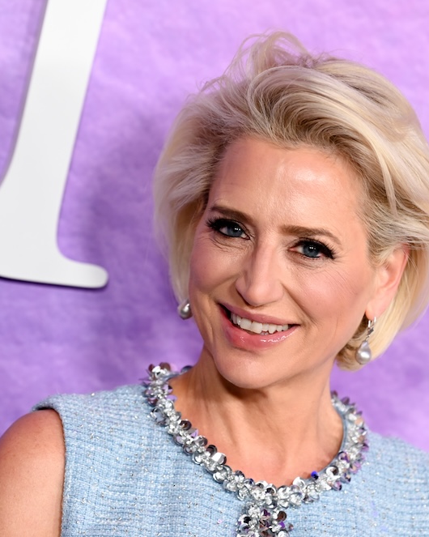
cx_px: 249
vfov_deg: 6.8
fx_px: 4494
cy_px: 268
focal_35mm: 283
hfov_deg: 5.5
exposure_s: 1/320
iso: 1250
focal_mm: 200
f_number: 4
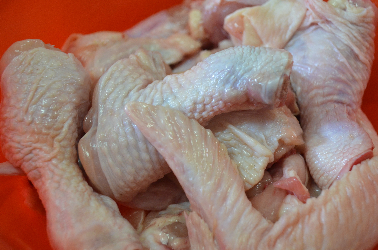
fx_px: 440
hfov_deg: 46.4
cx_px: 209
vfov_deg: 31.7
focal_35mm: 42
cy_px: 110
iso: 1600
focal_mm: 24
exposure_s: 1/25
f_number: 4
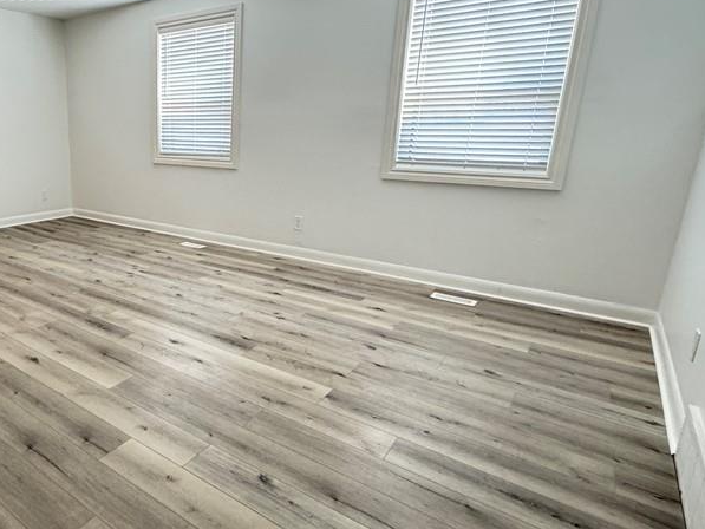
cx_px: 163
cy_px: 247
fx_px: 489
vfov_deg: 56.8
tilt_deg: -14.1
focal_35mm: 24
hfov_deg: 66.4
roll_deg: +0.0
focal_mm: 2.22
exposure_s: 1/60
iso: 400
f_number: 2.2
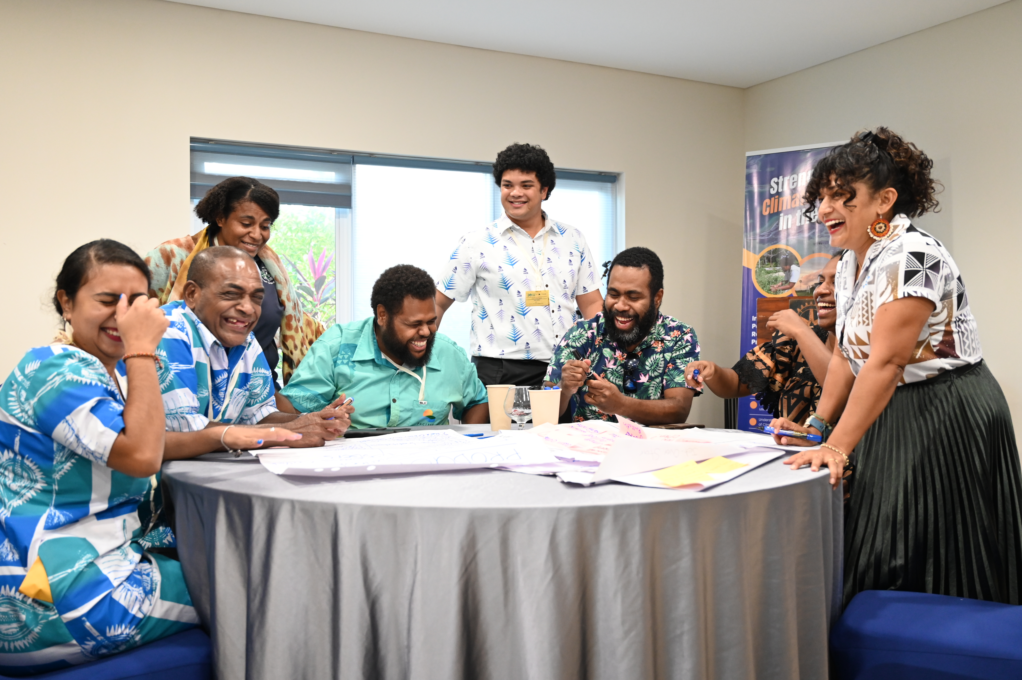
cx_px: 511
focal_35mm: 34
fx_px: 951
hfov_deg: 56.5
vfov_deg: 39.4
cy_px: 340
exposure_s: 1/125
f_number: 4
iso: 2500
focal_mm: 33.5
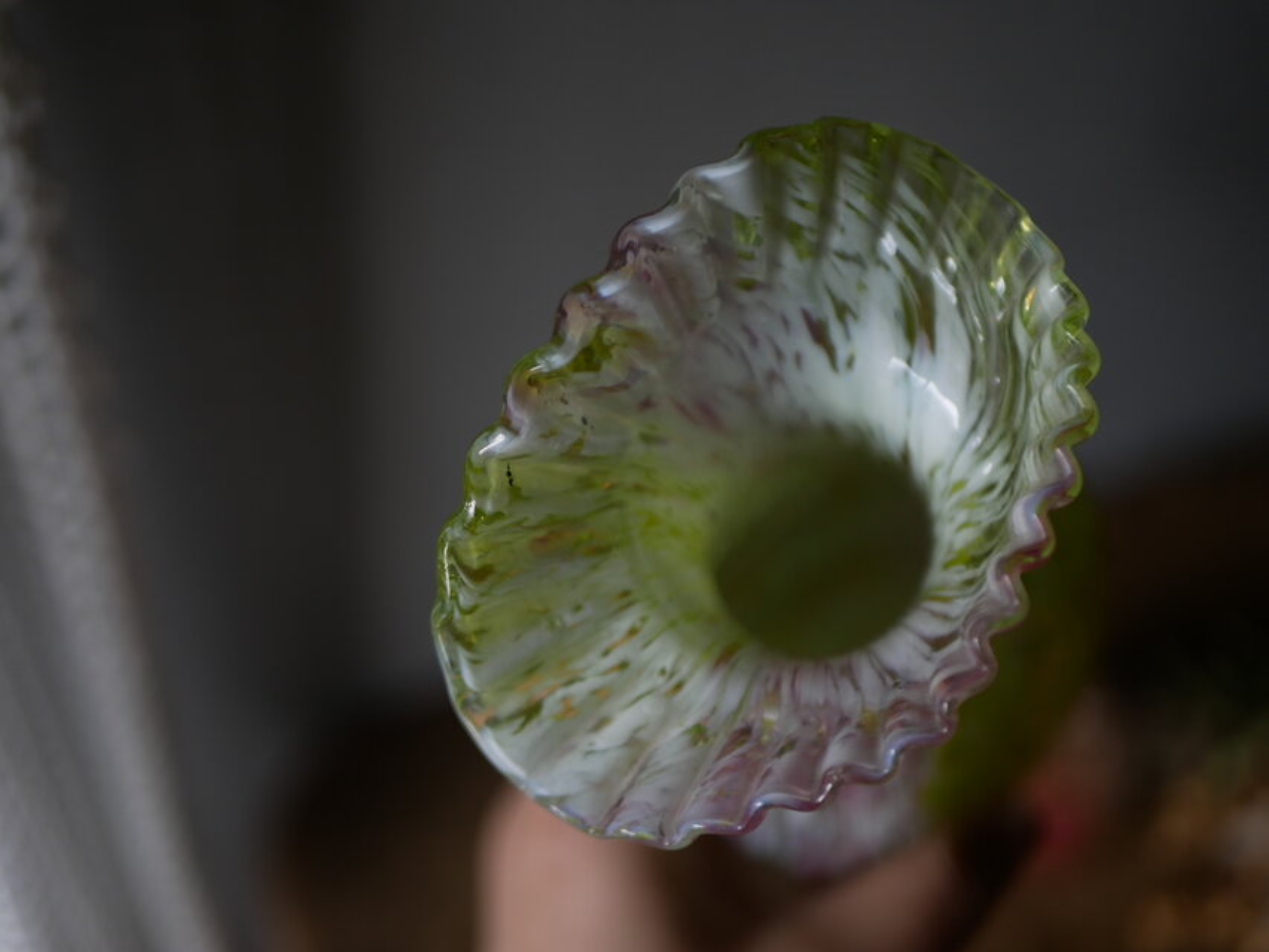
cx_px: 634
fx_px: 1833
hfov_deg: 38.2
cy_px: 476
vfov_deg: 29.1
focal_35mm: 50
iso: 200
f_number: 1.7
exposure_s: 1/125
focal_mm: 25
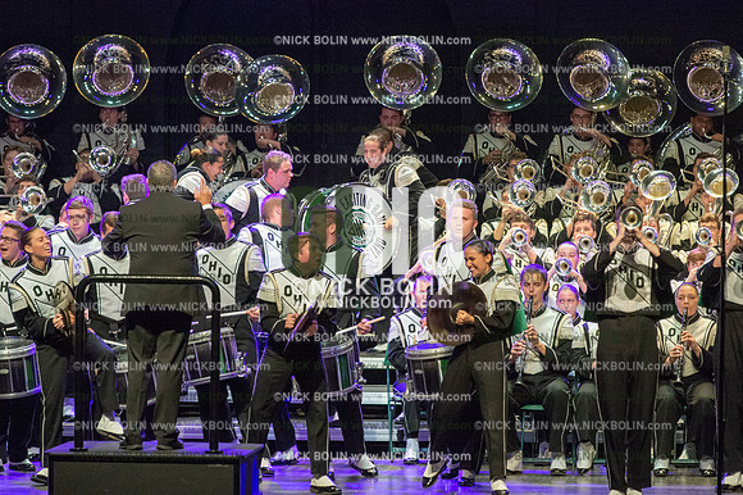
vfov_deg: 6.5
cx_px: 372
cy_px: 248
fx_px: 4332
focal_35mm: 210
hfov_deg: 9.8
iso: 8000
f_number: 5.6
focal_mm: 210
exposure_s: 1/400
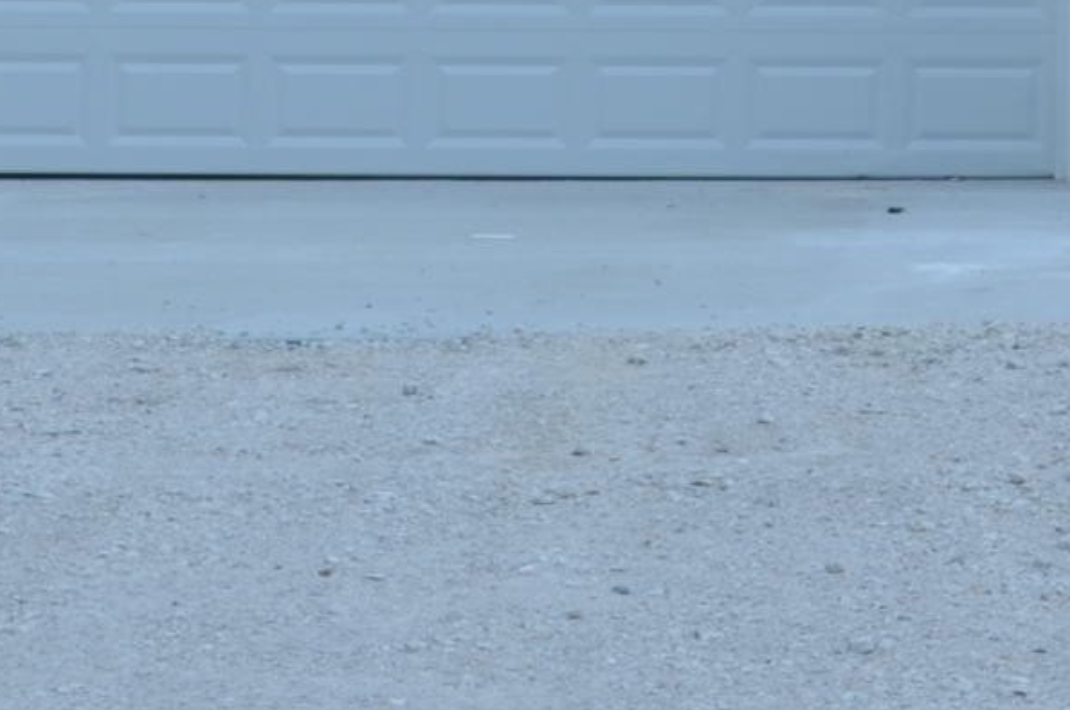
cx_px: 1265
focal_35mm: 212
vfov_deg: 6.2
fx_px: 6291
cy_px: -871
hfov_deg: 9.6
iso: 100
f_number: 8
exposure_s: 1/250
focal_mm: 28
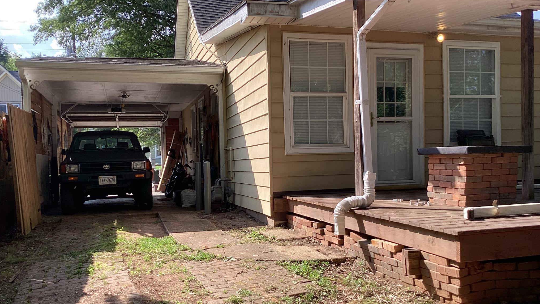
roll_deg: +1.7
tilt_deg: +1.5
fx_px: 487
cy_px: 175
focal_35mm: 34
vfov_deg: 34.6
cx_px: 269
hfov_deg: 58.0
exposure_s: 1/344
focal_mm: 3.3
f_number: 2.4
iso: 25
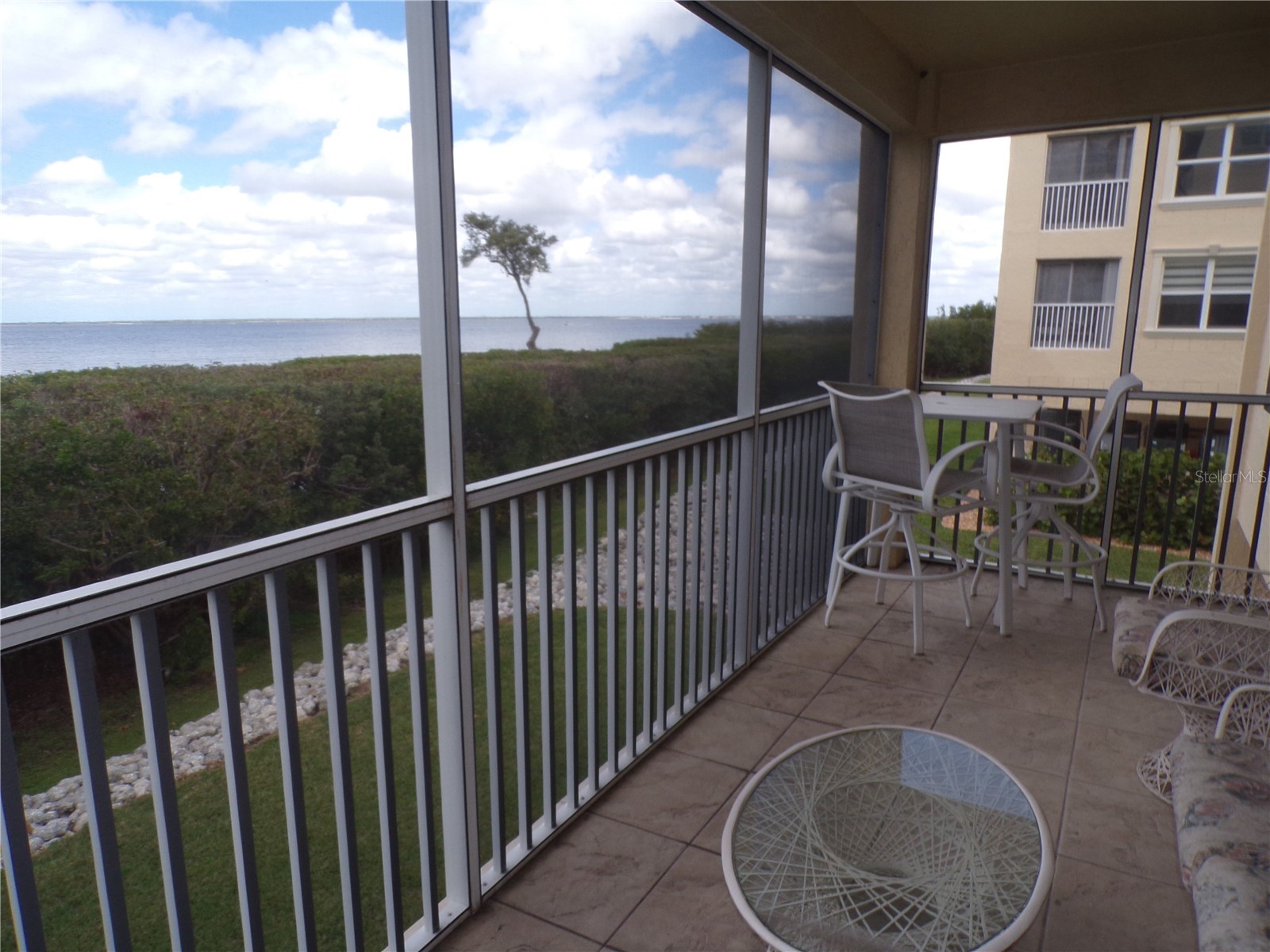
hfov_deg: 71.6
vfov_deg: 56.8
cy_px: 476
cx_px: 635
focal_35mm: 24
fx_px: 881
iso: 80
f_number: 5.8
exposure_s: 1/100
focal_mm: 4.3
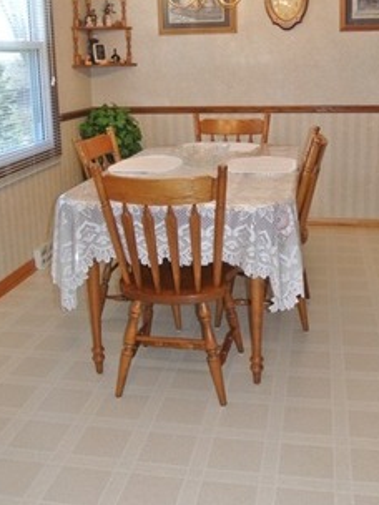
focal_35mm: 41
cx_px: 205
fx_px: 599
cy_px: 199
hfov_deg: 35.1
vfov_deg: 45.5
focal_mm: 10
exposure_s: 1/60
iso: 320
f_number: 3.5
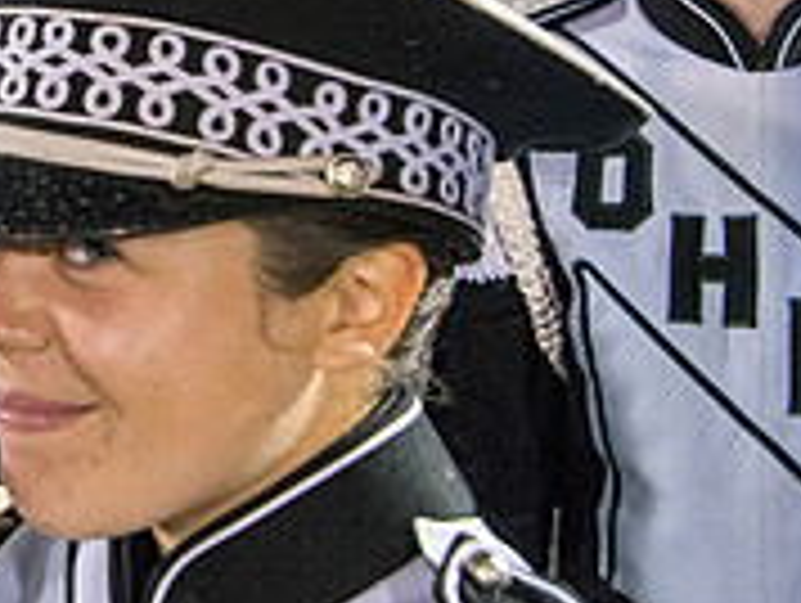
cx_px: -378
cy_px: -25
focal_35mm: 75
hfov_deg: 21.9
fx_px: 1738
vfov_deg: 19.0
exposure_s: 1/200
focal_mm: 24
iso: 5000
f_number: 5.6
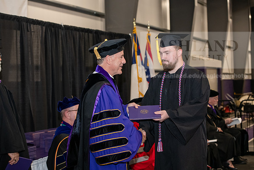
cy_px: 85
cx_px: 127
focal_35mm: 70
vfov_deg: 19.5
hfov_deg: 28.8
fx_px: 494
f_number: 5
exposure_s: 1/200
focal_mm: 70
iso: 2500
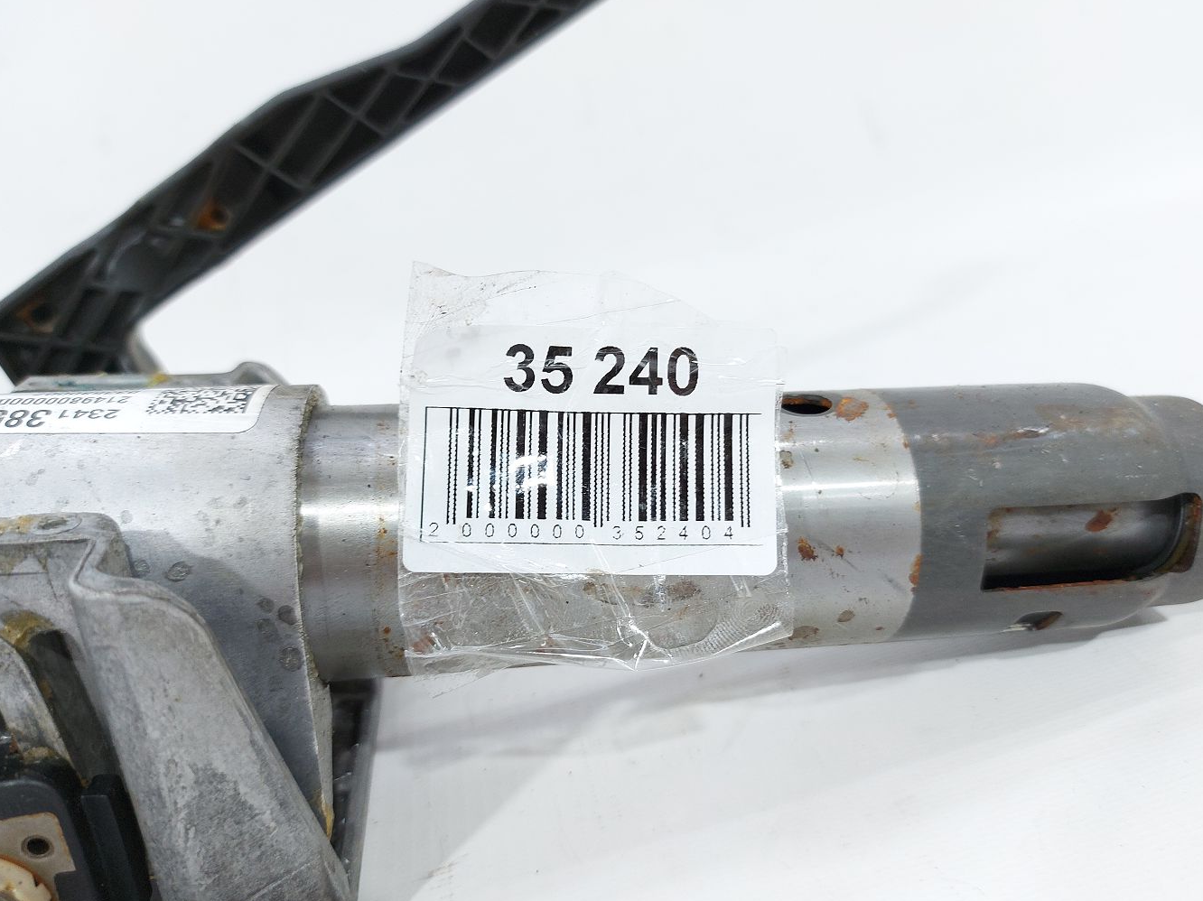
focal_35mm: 25
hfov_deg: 69.4
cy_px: 464
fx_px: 869
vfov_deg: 54.8
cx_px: 606
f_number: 1.8
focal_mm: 5.23
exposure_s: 1/50
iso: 80
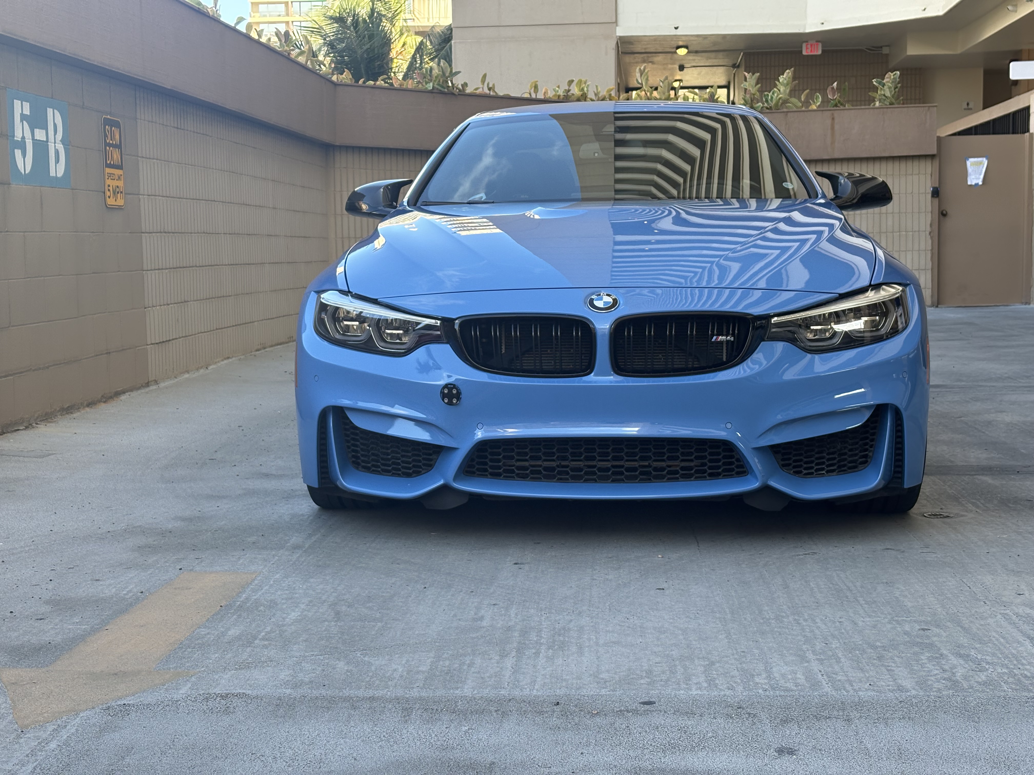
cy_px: 388
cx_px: 517
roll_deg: +1.3
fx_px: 1553
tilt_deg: -5.8
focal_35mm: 52
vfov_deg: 28.0
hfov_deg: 36.8
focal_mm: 5.96
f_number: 1.6
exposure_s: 1/304
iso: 50
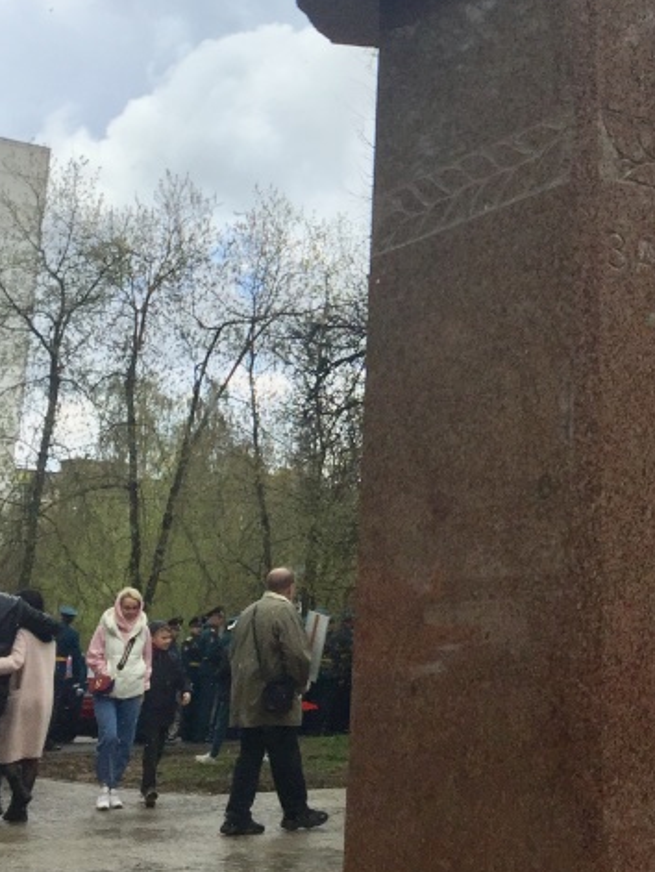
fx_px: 1587
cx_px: 631
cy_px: 157
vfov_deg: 29.9
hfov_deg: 22.5
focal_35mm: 63
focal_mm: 4.15
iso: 32
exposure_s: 1/1412
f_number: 2.2
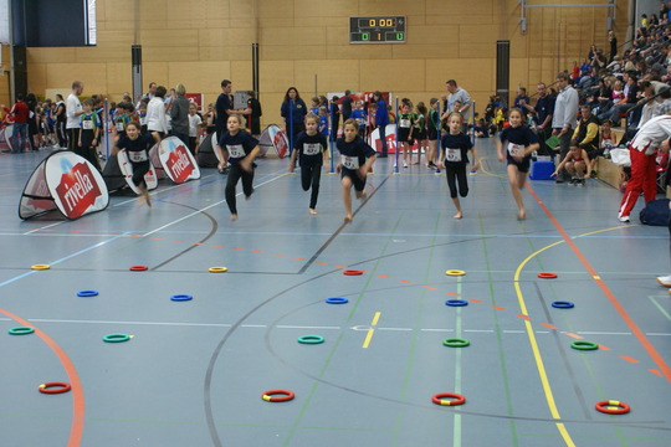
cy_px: 224
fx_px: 978
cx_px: 336
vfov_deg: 25.8
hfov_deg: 37.9
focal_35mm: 52
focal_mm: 35
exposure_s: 1/50
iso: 800
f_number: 5.6
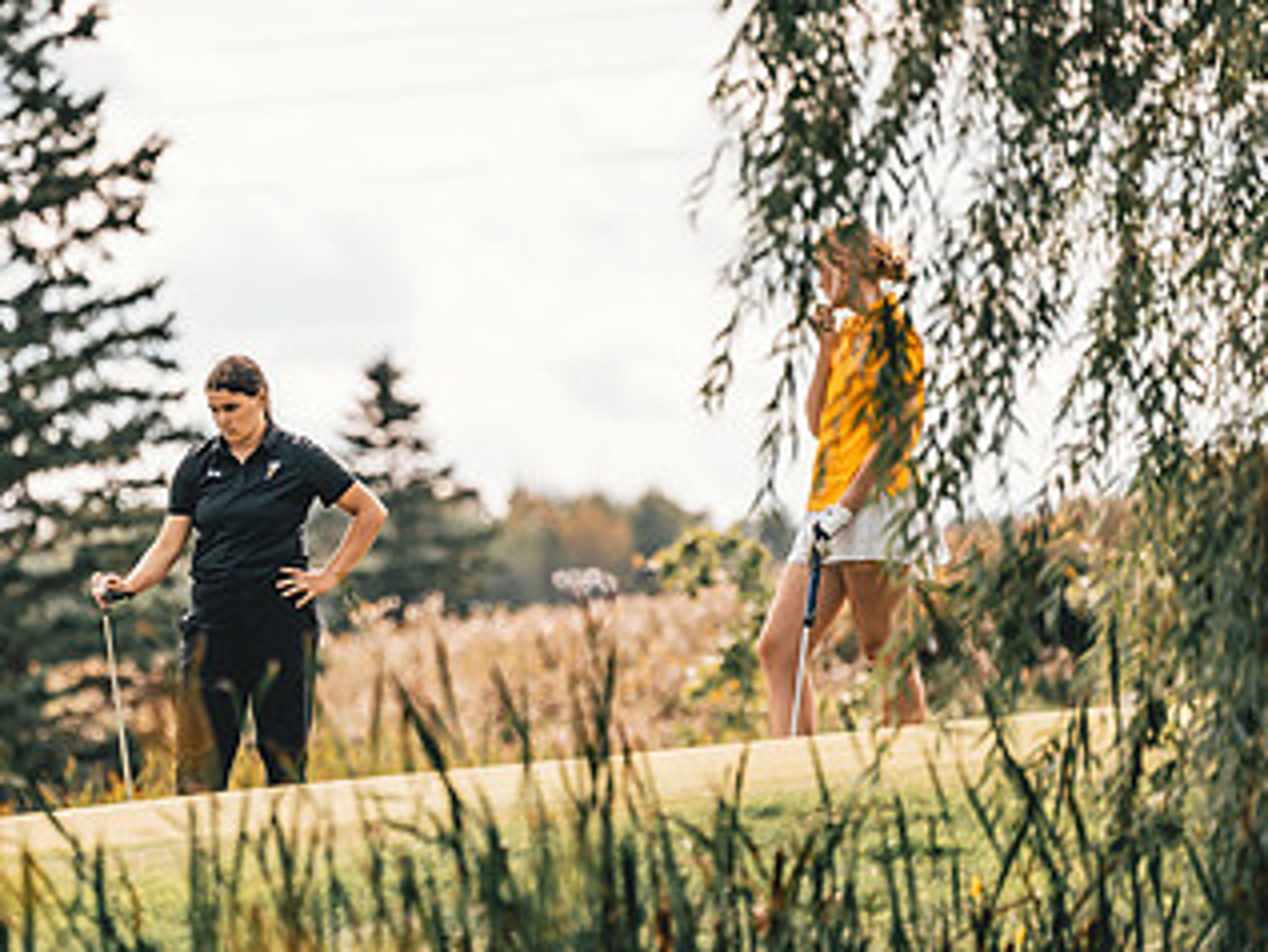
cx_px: 236
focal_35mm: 703
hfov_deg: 2.8
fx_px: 25761
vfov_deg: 2.1
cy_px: 538
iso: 400
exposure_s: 1/500
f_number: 6.3
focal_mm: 400
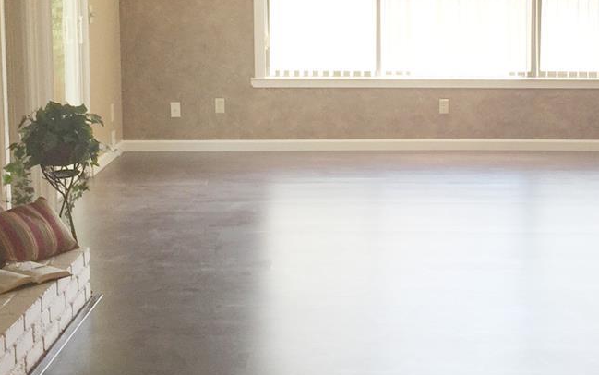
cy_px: 115
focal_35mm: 71
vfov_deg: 18.3
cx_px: 413
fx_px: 1159
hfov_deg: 28.7
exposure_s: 1/60
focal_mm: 4.15
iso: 32
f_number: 2.2
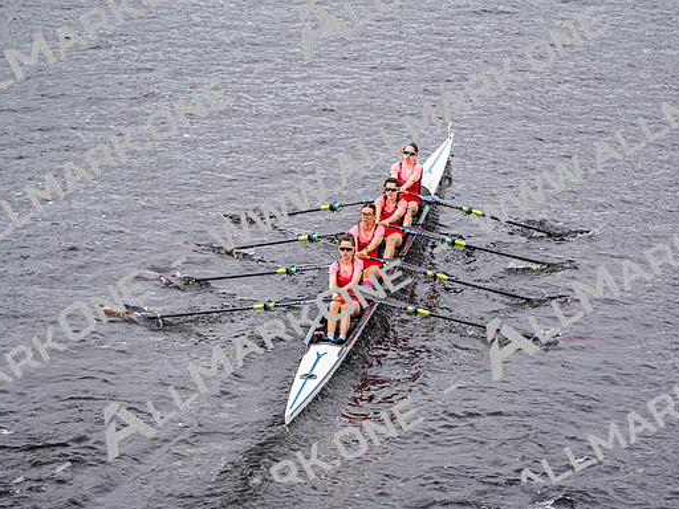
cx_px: 373
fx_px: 4276
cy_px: 255
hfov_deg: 9.1
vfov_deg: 6.8
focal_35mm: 218
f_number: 2.8
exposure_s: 1/2000
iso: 250
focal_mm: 200
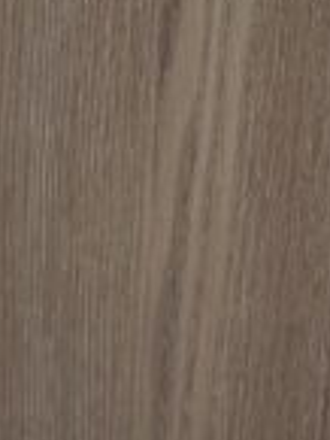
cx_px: -139
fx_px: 1675
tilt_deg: -19.8
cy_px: 998
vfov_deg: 12.3
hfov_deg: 10.9
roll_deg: -0.4
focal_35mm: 132
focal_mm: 6.76
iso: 50
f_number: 1.78
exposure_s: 1/146
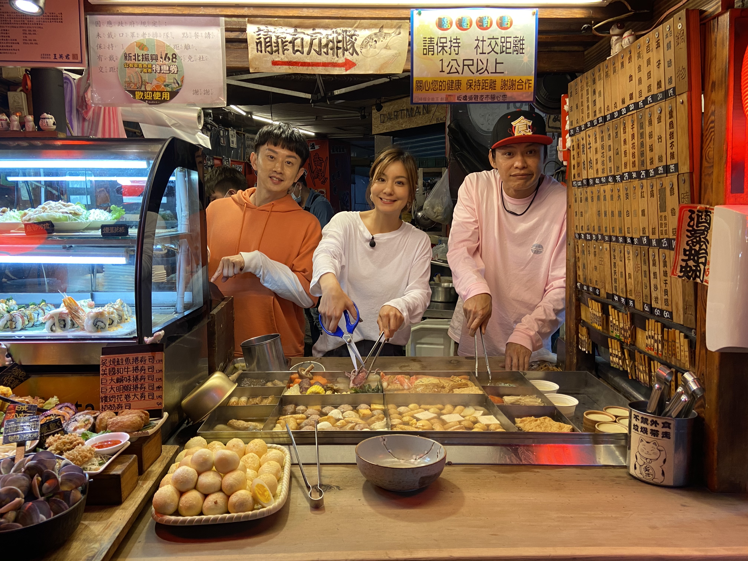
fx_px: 562
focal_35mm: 26
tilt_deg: -7.2
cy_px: 280
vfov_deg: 53.1
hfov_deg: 67.3
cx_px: 374
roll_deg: -0.3
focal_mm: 4.25
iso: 100
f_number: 1.8
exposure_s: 1/60
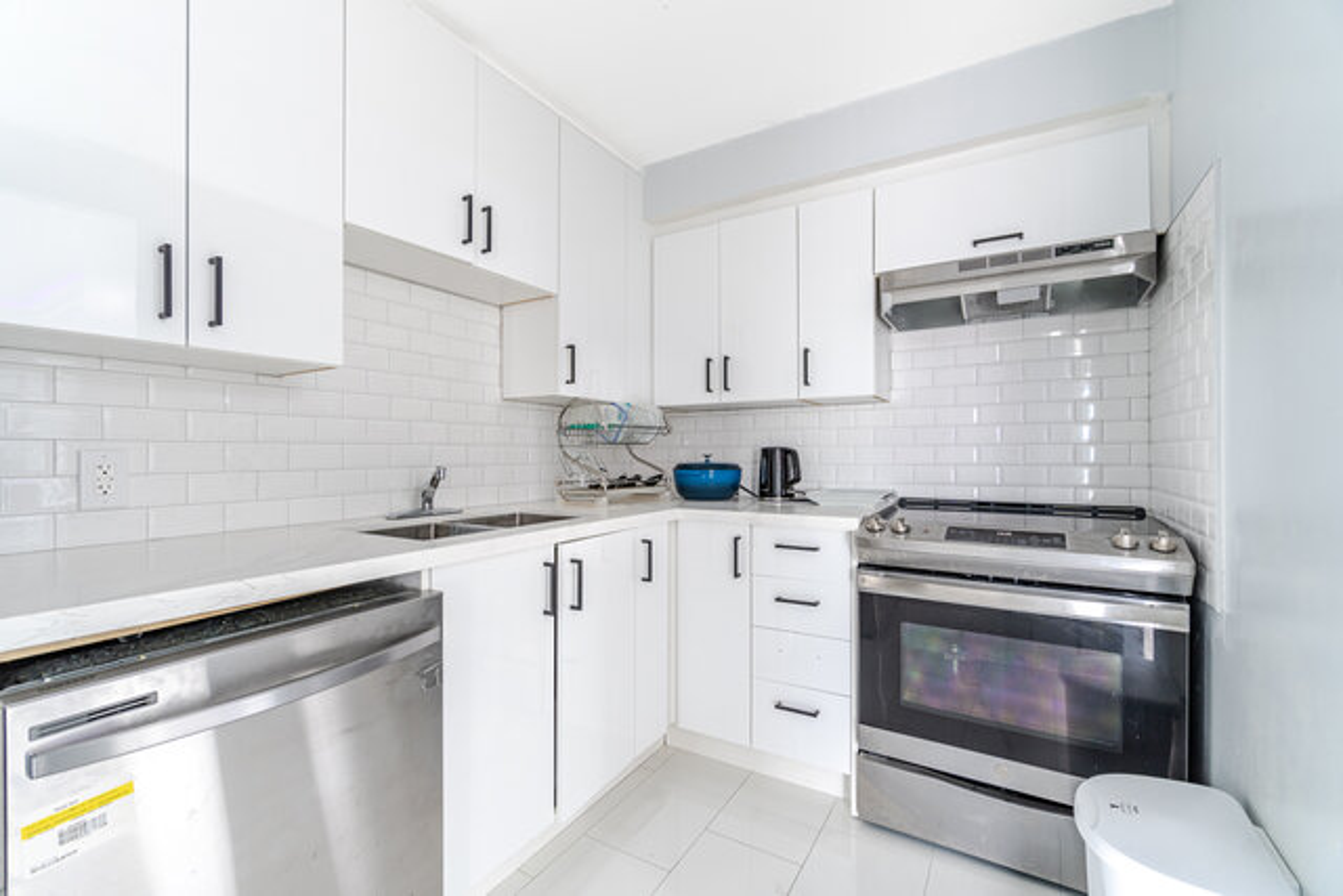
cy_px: 448
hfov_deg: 100.4
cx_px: 672
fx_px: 560
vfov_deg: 77.4
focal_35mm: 15
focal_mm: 10
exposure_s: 2
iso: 50
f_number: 7.1
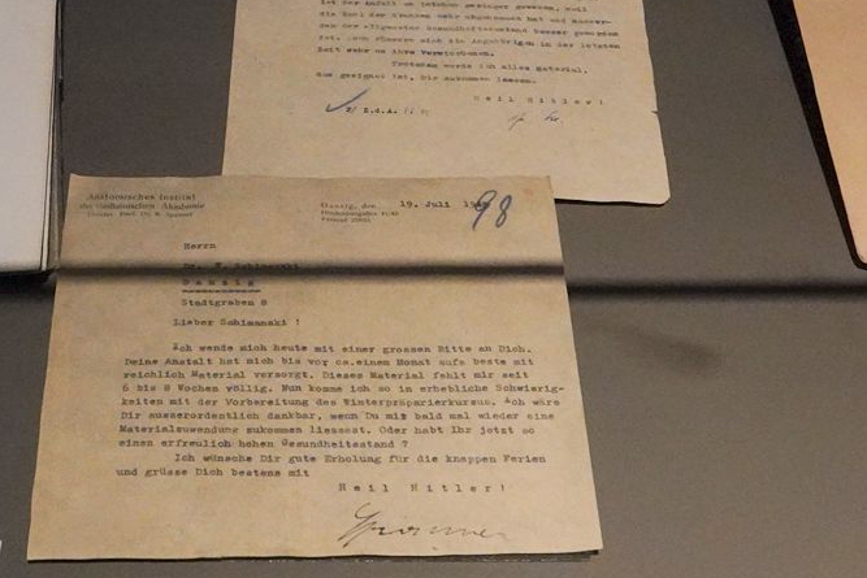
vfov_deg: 18.8
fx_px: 1734
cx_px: 259
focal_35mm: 72
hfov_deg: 27.8
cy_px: 121
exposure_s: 1/80
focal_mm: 24
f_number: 10
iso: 6400
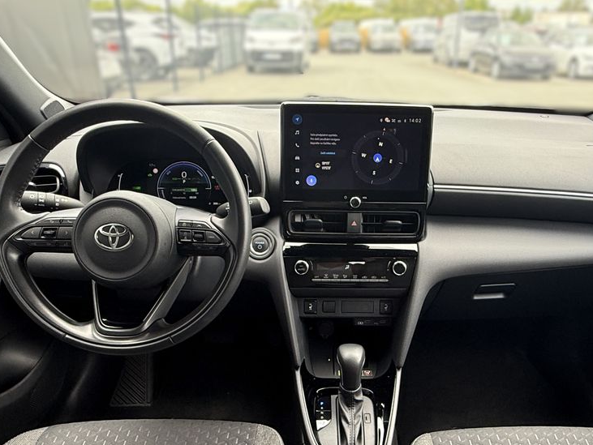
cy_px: 285
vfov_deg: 49.2
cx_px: 342
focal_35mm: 28
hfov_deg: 63.1
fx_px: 480
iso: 100
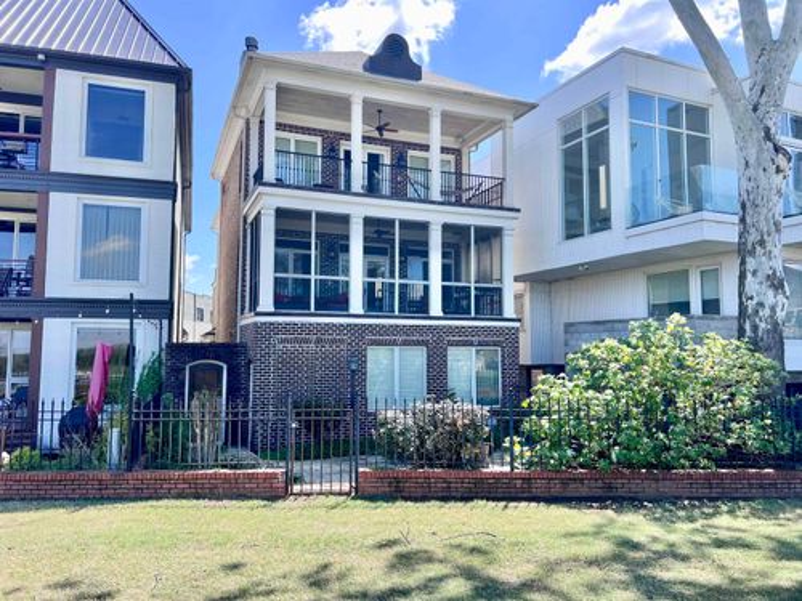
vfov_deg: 53.1
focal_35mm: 26
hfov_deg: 67.3
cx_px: 401
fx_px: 602
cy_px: 300
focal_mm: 5.7
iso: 50
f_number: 1.5
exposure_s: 1/1377
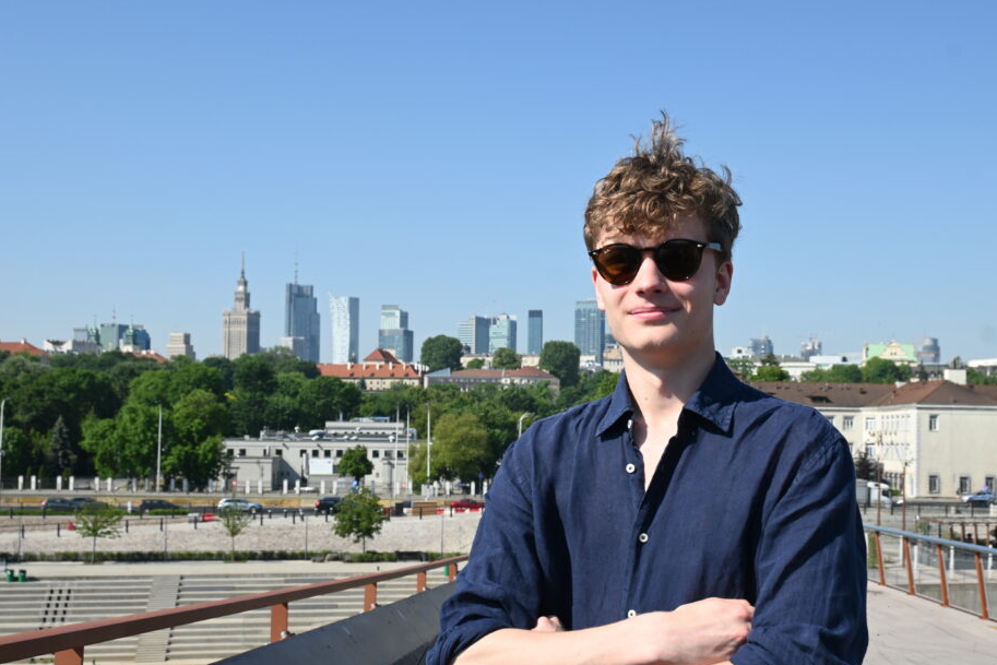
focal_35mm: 46
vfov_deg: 29.1
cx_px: 556
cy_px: 370
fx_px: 1282
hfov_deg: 42.4
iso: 100
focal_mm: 27.5
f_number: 7.1
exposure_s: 1/400
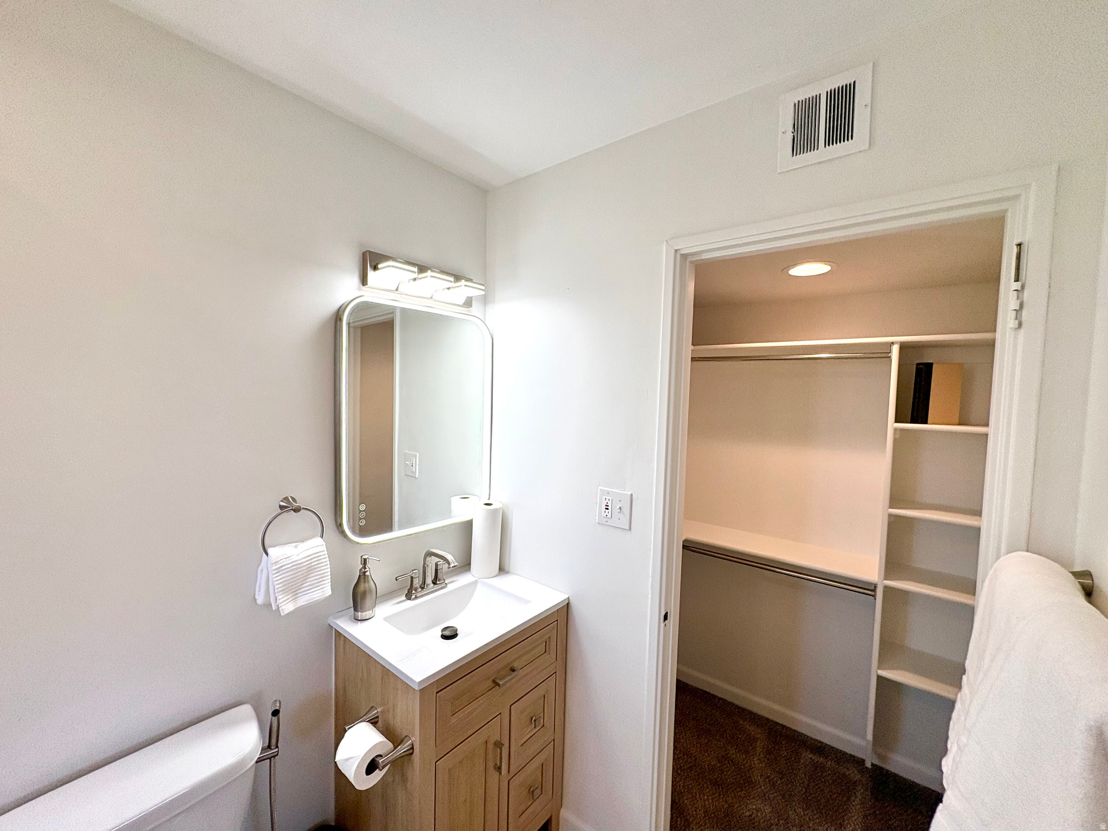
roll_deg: -2.1
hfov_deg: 102.1
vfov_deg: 85.7
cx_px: 554
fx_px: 448
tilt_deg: -1.0
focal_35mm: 14
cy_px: 416
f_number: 2.2
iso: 64
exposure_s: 1/250
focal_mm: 2.22
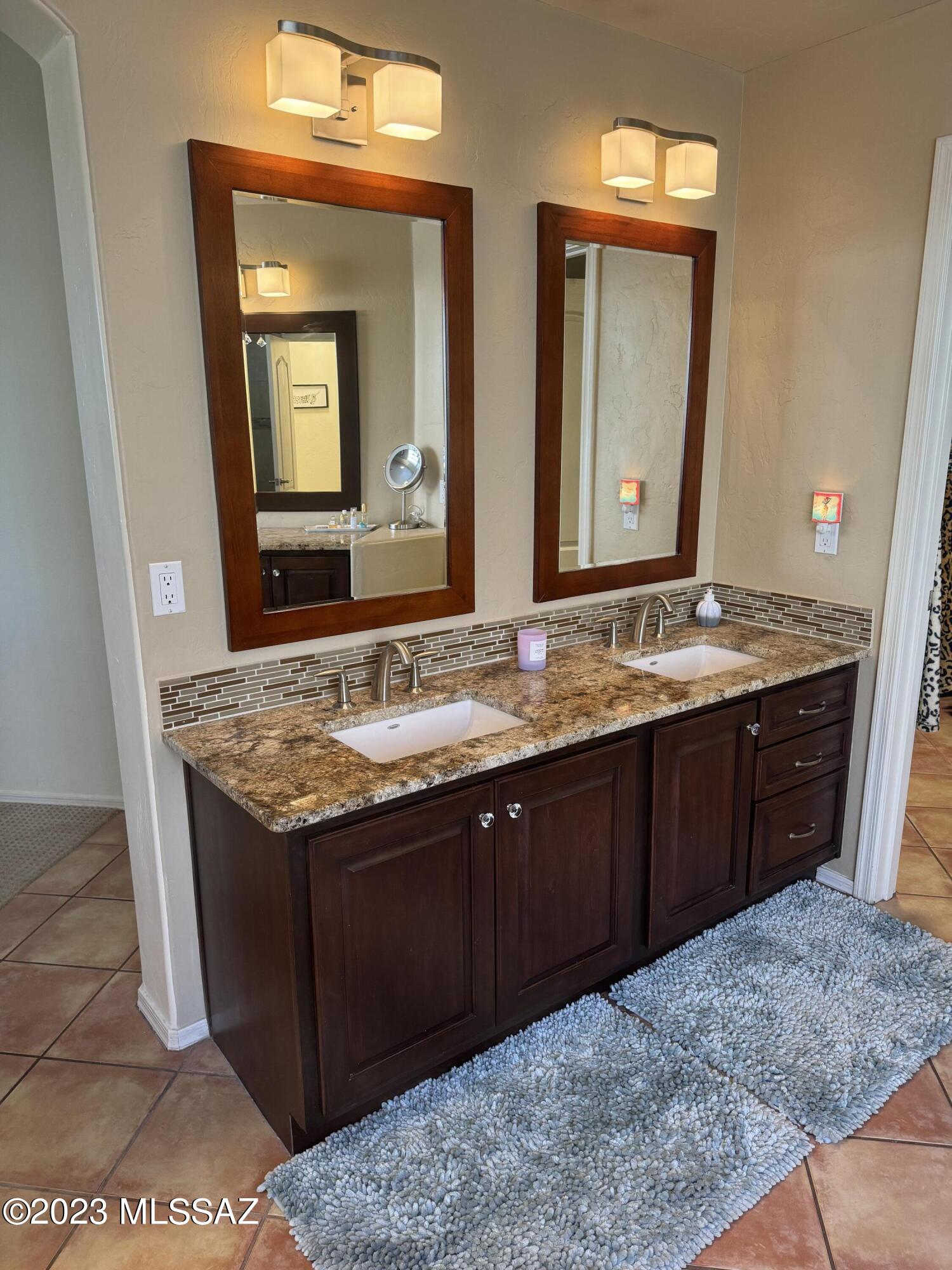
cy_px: 635
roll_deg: +0.6
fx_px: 880
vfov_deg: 71.6
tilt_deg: -13.6
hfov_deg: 56.8
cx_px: 476
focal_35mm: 24
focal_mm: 6.86
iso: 160
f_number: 1.78
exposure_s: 1/60
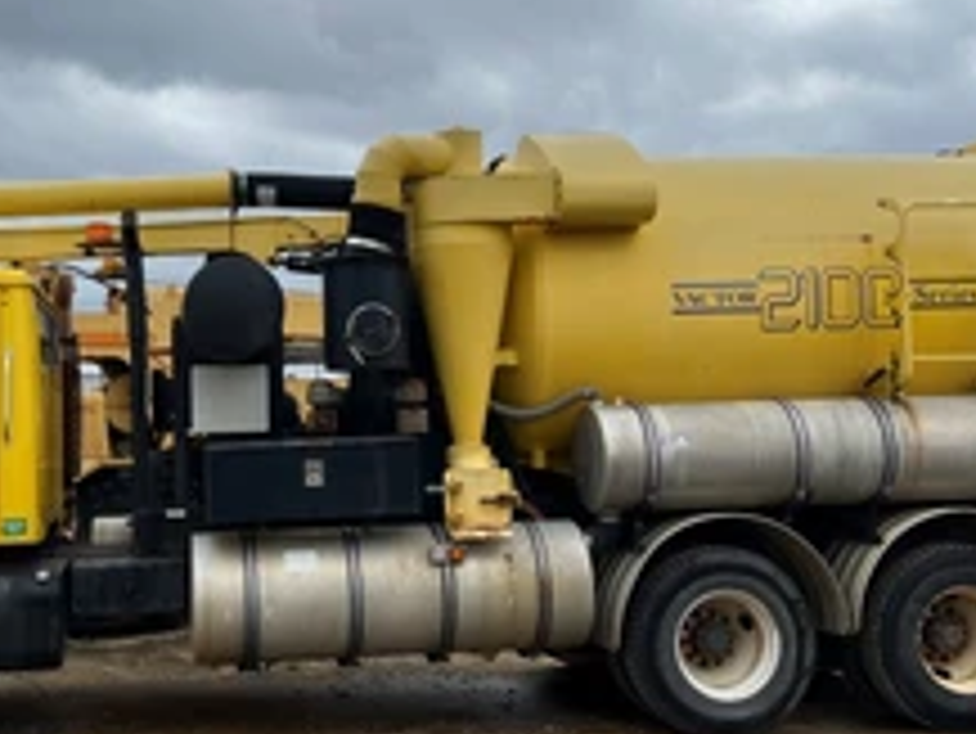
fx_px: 1354
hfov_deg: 39.1
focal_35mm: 48
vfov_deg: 30.3
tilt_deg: +2.8
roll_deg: +0.1
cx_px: 319
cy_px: 351
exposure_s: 1/2404
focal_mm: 5.7
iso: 50
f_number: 1.5
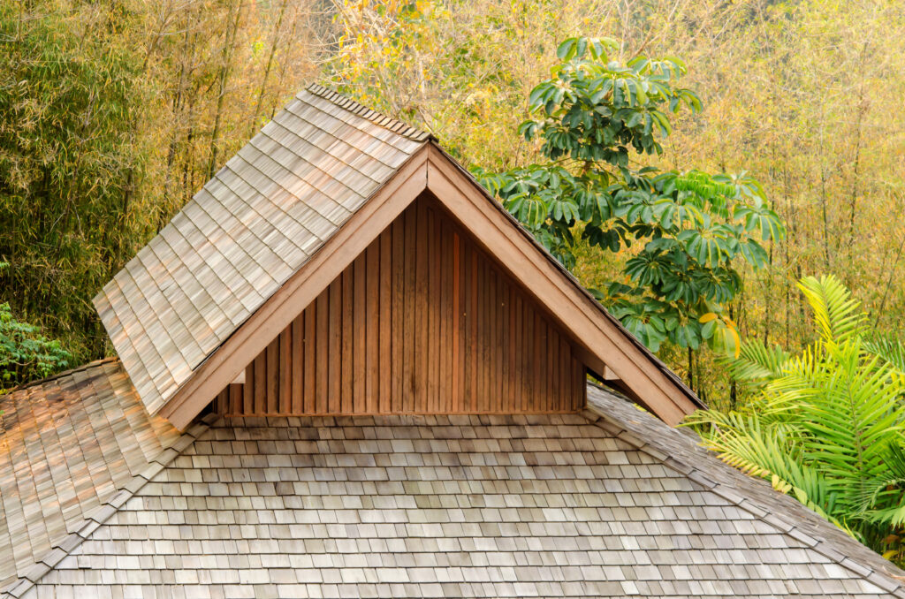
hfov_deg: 22.7
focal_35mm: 90
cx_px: 452
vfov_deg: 15.1
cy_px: 300
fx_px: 2258
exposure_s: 1/80
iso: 320
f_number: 8
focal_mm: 60
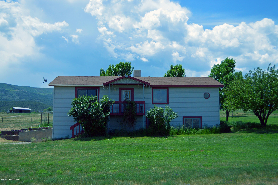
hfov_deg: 45.0
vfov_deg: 30.8
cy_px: 92
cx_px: 139
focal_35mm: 44
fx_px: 336
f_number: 4.5
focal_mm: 29
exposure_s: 1/3200
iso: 400
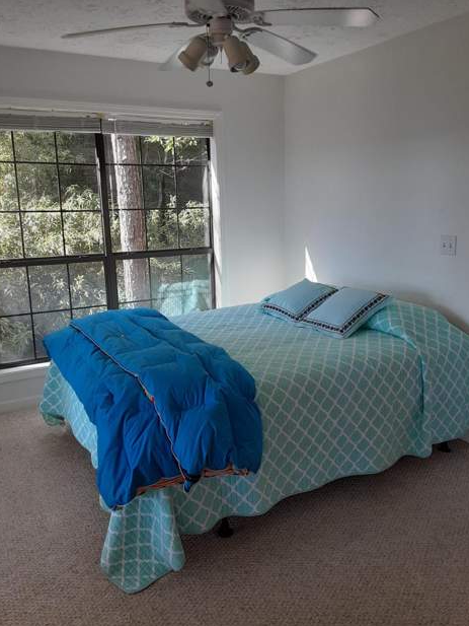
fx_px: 506
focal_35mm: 28
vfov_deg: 63.4
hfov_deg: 49.8
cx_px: 238
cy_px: 306
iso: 40
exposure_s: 1/130
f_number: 1.9
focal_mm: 2.91
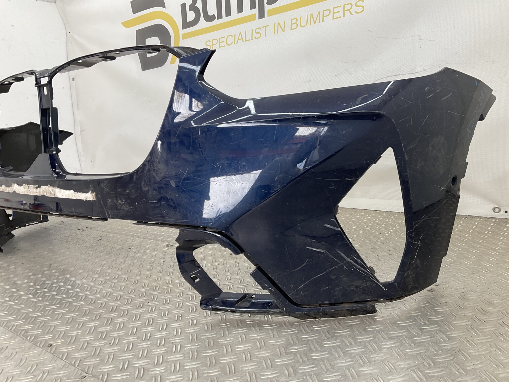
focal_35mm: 29
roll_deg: +6.5
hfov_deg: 61.7
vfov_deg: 48.2
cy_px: 191
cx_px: 254
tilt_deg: -11.0
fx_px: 426
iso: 20
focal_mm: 3
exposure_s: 1/120
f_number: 1.8
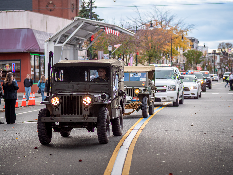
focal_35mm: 112
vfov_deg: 13.2
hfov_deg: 17.6
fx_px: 754
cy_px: 88
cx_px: 116
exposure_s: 1/1600
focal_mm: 56
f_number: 1.4
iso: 100
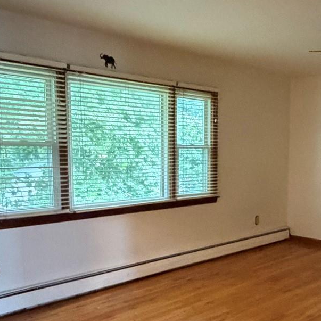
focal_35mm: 42
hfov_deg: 38.8
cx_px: 249
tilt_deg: -5.8
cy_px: 201
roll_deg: -0.9
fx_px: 441
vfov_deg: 39.8
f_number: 2.2
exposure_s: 1/30
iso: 1250
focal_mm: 2.22
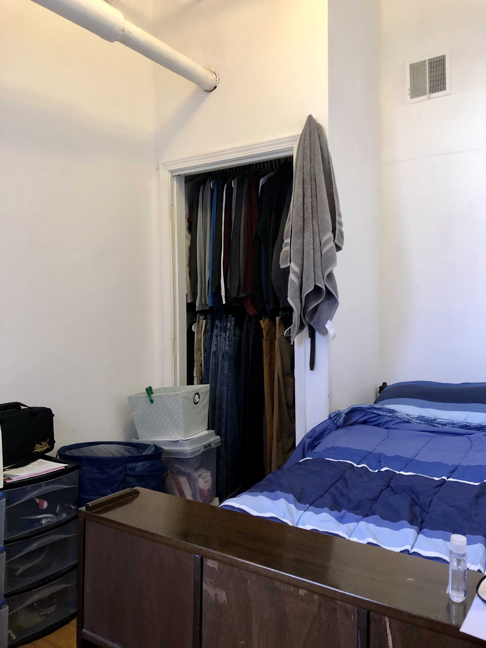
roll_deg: +0.9
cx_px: 243
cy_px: 324
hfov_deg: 49.7
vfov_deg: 63.4
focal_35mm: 28
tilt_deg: -2.8
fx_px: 524
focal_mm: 4
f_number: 1.8
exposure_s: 1/15
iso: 80
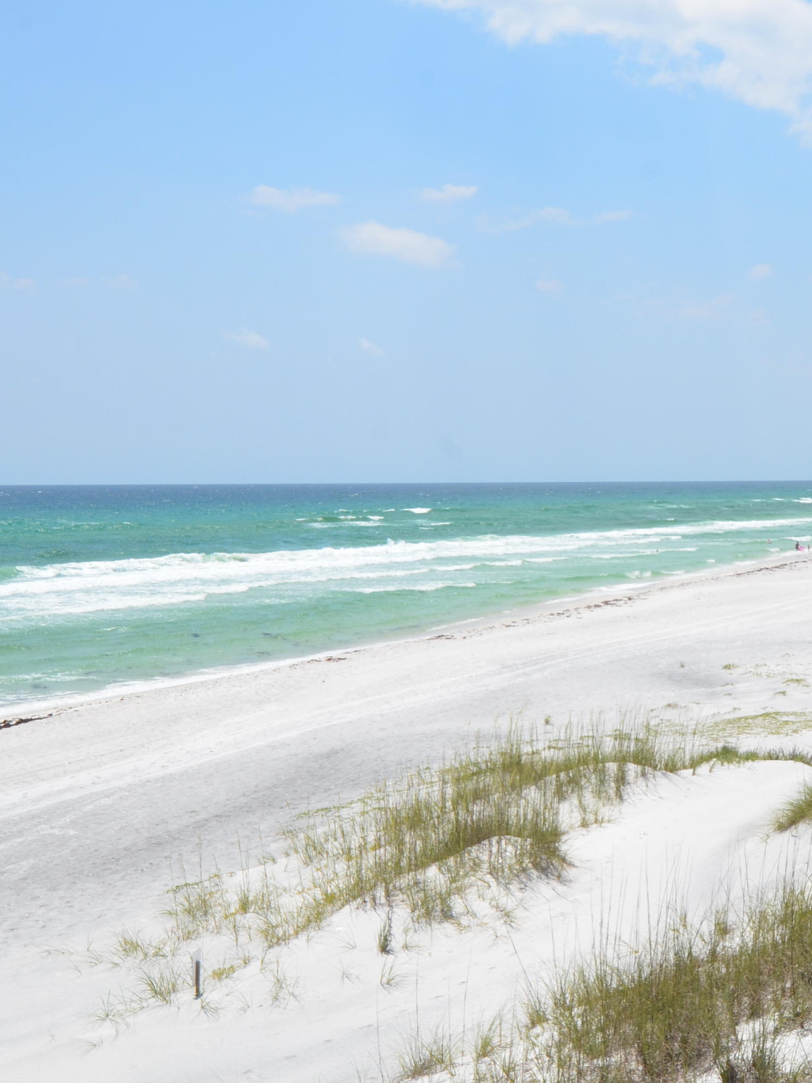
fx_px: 1658
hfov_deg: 27.1
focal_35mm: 53
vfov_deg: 36.2
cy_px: 533
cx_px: 634
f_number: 13
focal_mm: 24
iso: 400
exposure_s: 1/640
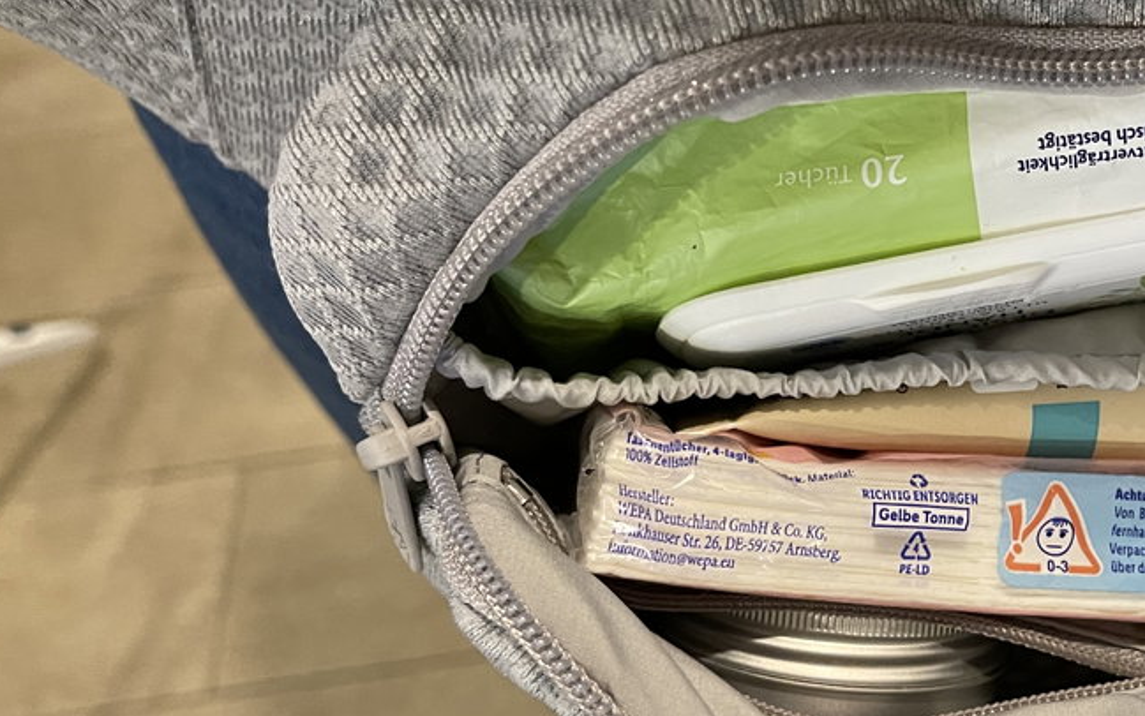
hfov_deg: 38.8
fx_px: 1529
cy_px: 425
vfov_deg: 26.3
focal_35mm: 49
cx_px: 977
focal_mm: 5.1
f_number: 1.6
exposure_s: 1/50
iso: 500
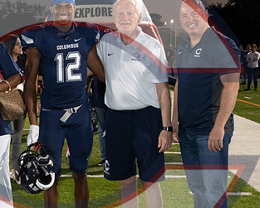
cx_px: 61
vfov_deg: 17.3
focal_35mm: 89
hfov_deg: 21.3
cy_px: 119
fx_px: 685
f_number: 7.1
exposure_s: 1/60
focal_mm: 44
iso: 1250
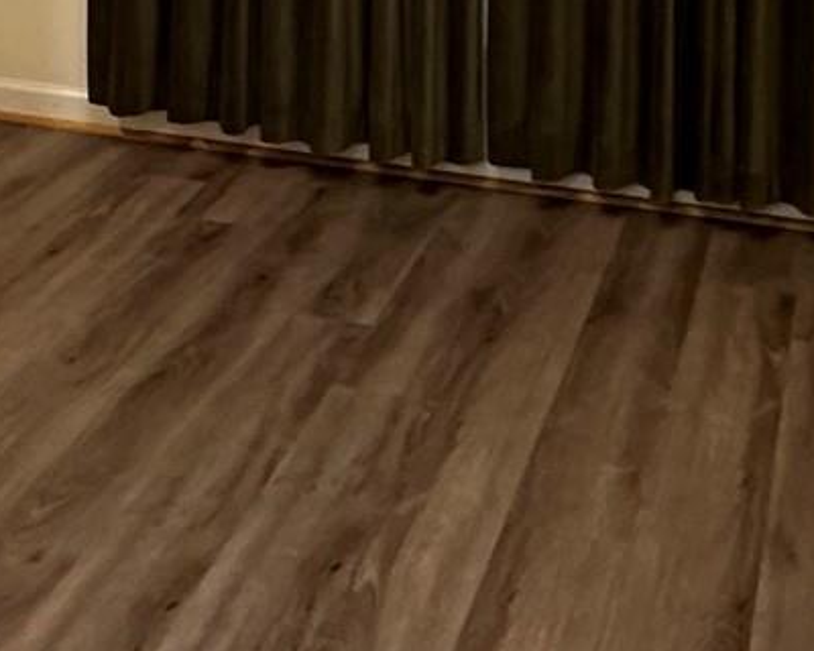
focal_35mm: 70
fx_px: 1686
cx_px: 379
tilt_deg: -3.4
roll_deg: -0.6
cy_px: -401
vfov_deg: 18.6
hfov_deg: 27.1
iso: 400
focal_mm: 2.22
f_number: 2.2
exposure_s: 1/60
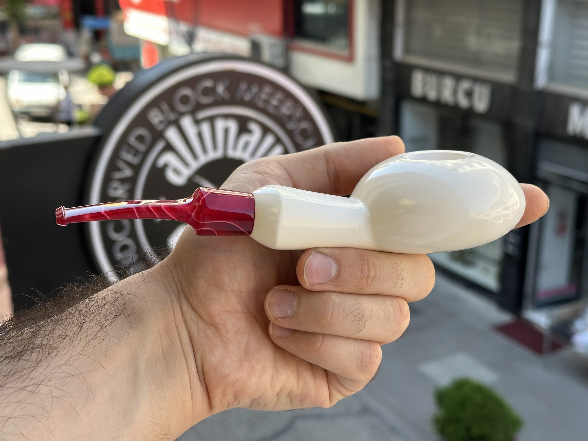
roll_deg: +0.4
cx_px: 294
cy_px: 220
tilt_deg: -18.6
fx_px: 815
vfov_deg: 30.3
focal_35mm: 48
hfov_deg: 39.7
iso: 64
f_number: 1.78
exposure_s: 1/475
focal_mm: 6.86
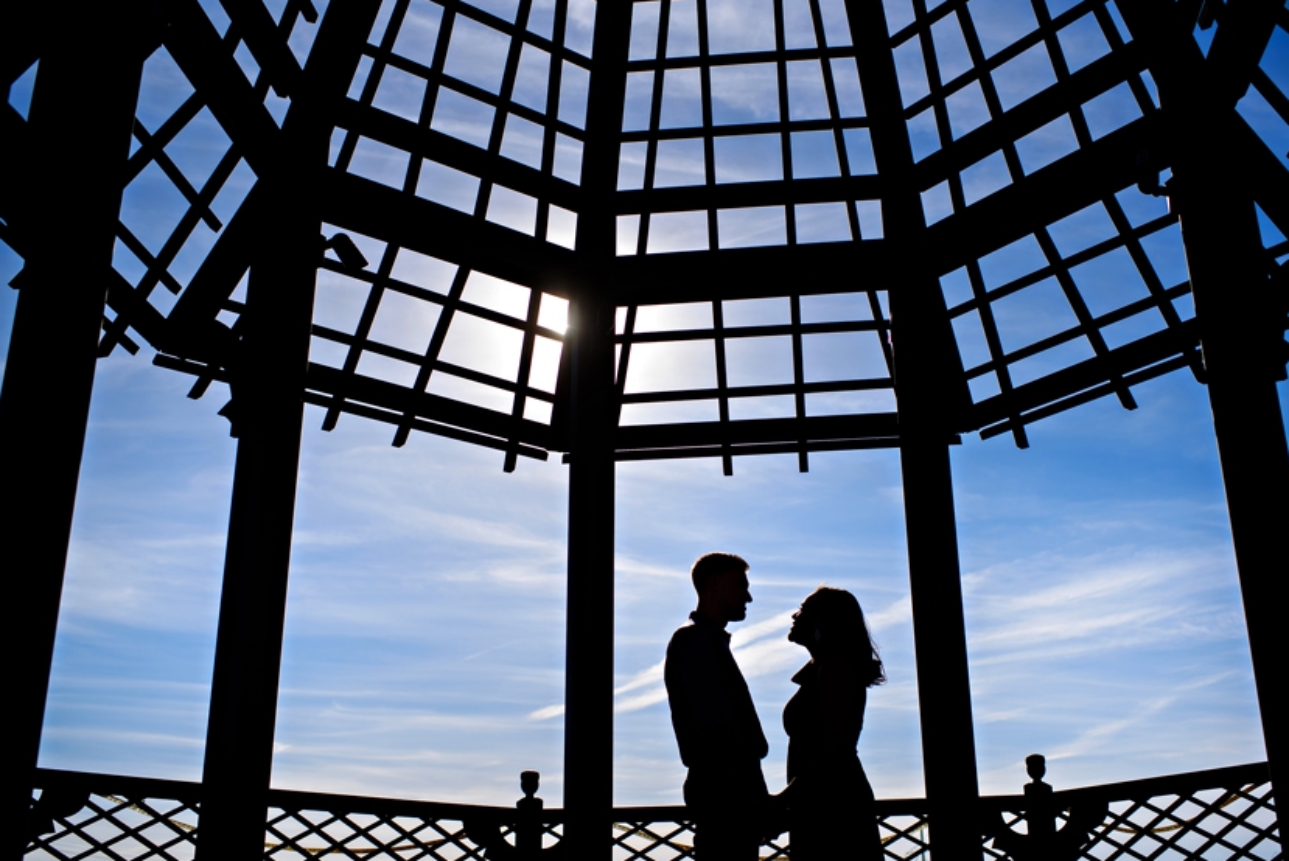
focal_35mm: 38
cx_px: 690
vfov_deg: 35.1
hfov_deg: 50.6
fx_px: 1362
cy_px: 441
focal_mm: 35
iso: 100
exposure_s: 1/4000
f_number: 2.8
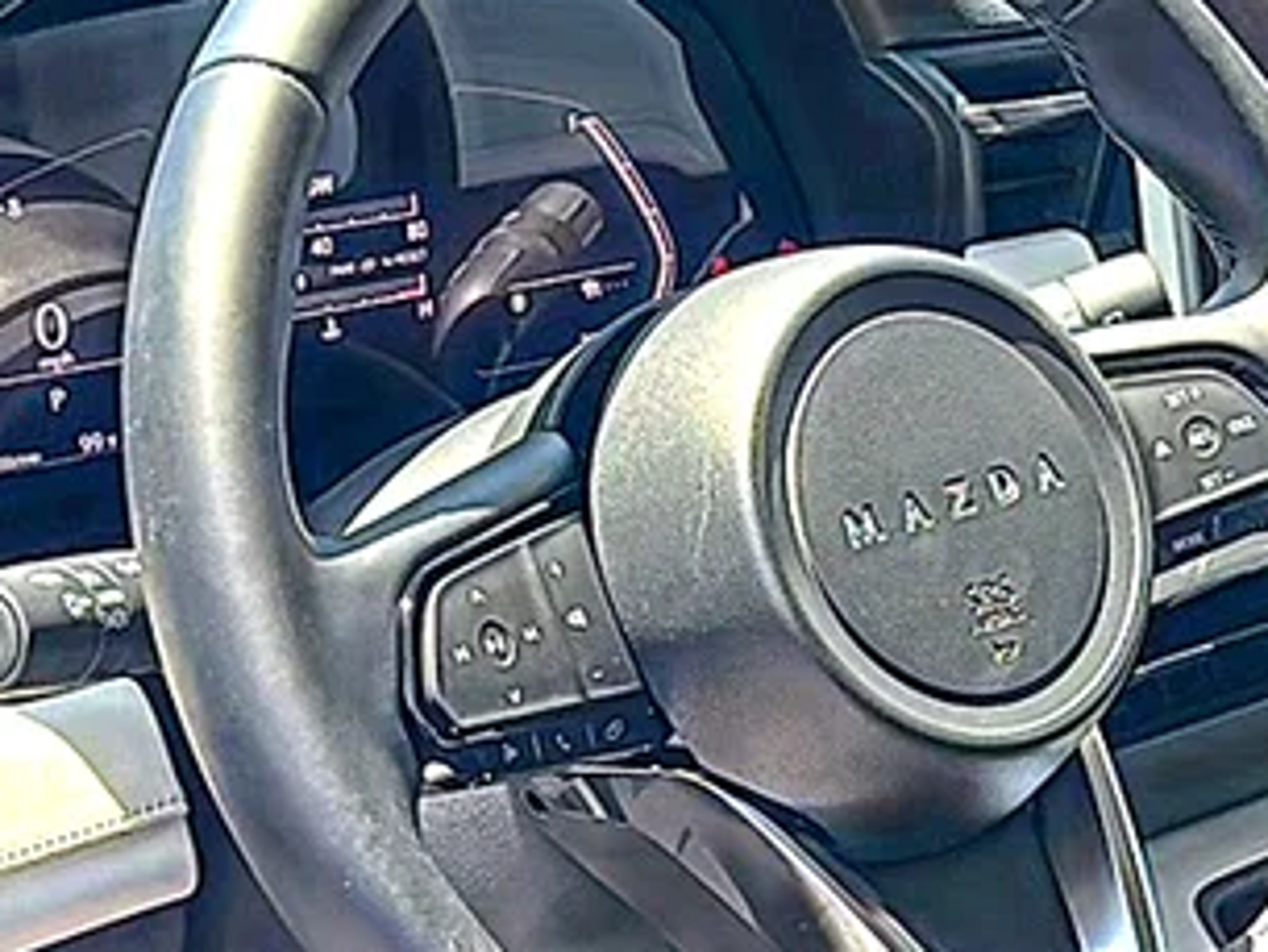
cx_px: 1222
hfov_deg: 22.3
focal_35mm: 85
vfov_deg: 17.3
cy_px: 692
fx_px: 3115
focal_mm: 6.86
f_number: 1.78
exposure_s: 1/581
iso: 100
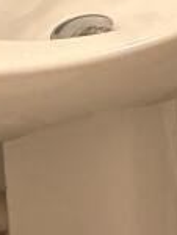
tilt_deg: -9.6
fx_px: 1203
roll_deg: -0.5
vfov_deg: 9.3
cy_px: -415
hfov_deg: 7.3
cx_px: 559
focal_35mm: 177
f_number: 1.6
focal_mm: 5.96
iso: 400
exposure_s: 1/50
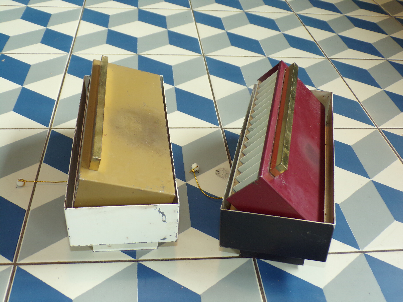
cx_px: 202
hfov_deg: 50.1
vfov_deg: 38.7
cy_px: 151
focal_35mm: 37
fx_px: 431
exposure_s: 1/34
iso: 160
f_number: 3.3
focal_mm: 6.6
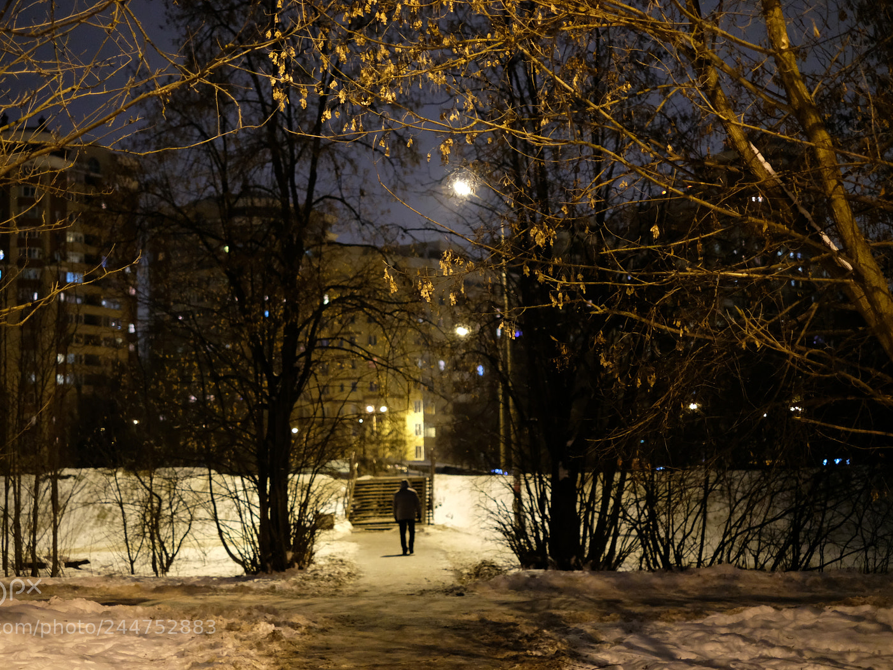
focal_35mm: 58
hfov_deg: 33.2
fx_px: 1496
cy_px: 338
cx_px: 392
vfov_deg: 25.2
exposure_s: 1/56
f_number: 1.4
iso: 3200
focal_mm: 35
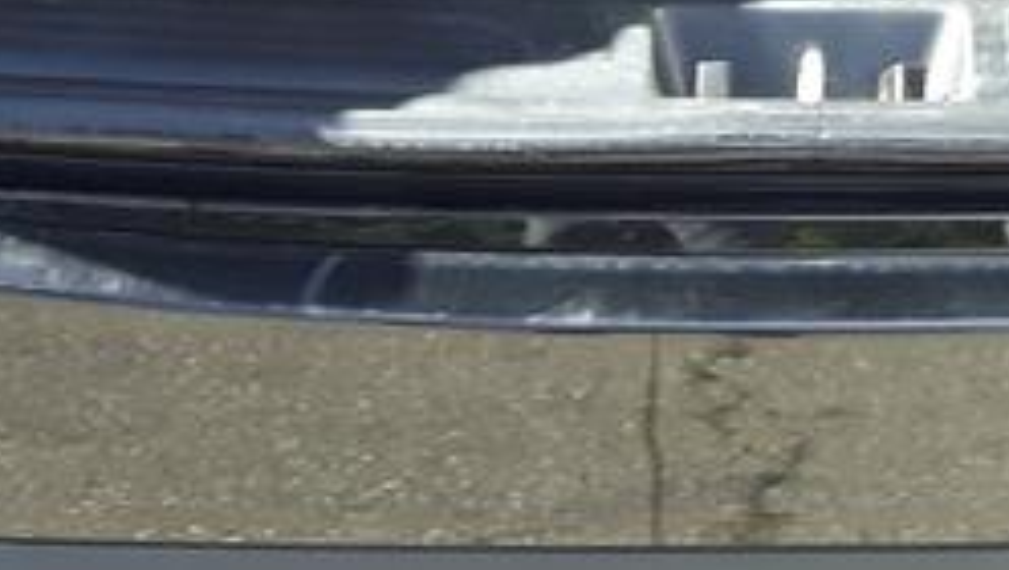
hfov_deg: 12.2
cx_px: 1009
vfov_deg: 6.7
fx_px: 4659
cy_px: -741
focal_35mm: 174
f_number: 1.9
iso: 40
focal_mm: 3.7
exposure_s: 1/116
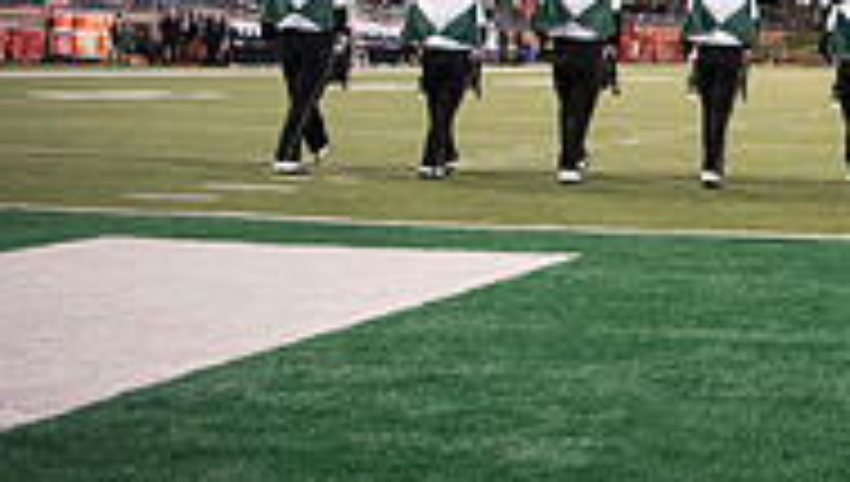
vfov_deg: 15.2
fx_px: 1738
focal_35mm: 77
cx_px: 1295
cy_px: -101
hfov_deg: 22.3
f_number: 3.2
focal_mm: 24
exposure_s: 1/800
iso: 4000
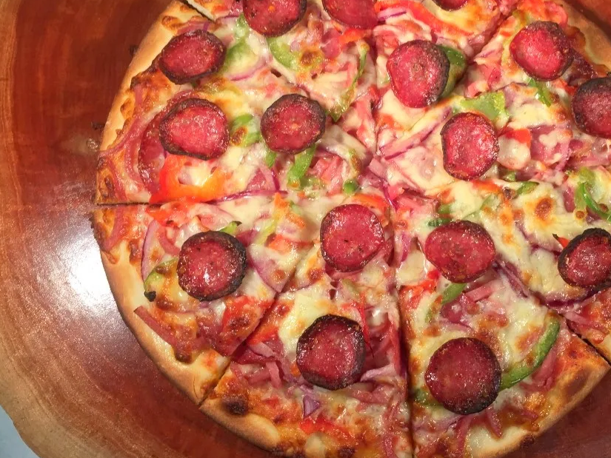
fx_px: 636
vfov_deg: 39.5
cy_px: 184
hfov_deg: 50.9
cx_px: 373
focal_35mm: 36
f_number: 2.2
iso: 40
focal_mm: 4.15
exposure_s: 1/100
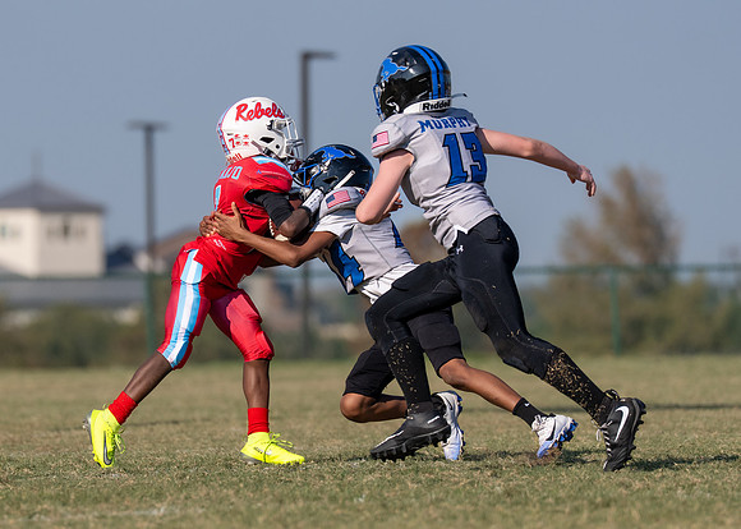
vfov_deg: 3.8
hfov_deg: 5.3
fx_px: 8078
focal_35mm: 384
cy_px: 269
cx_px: 264
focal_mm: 200
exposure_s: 1/3200
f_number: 3.2
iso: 100
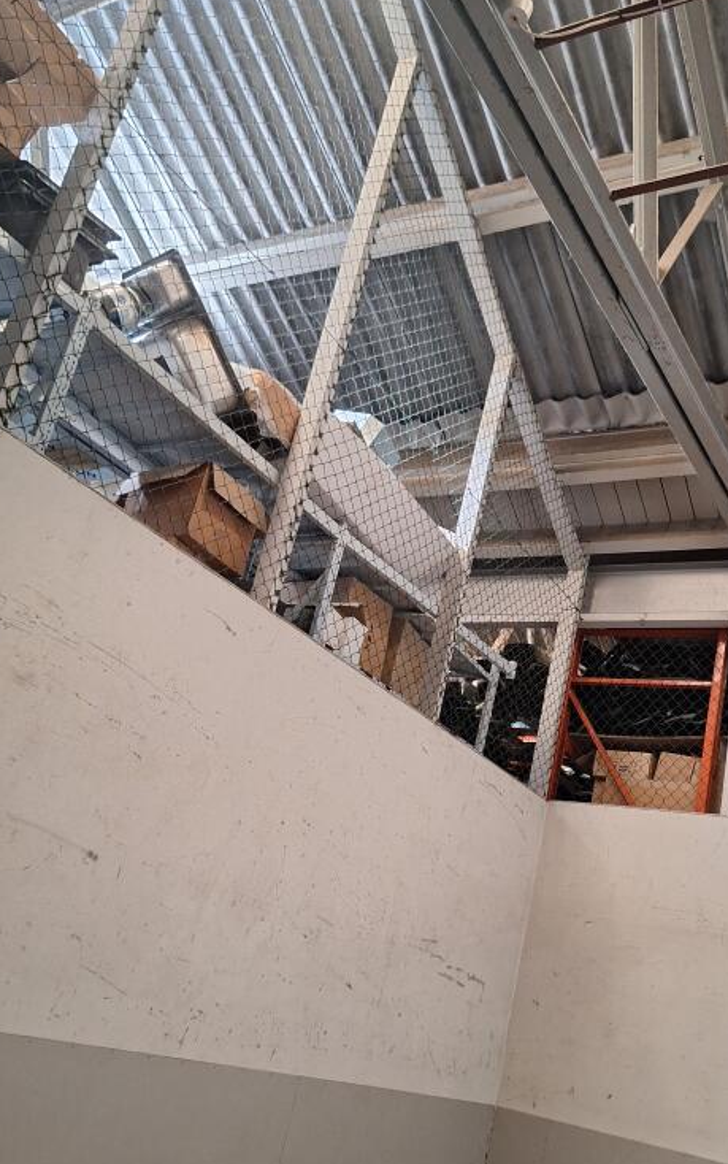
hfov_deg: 37.1
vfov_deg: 56.6
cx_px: 457
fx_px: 1079
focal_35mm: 34
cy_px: 642
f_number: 1.8
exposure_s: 1/33
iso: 320
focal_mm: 5.54
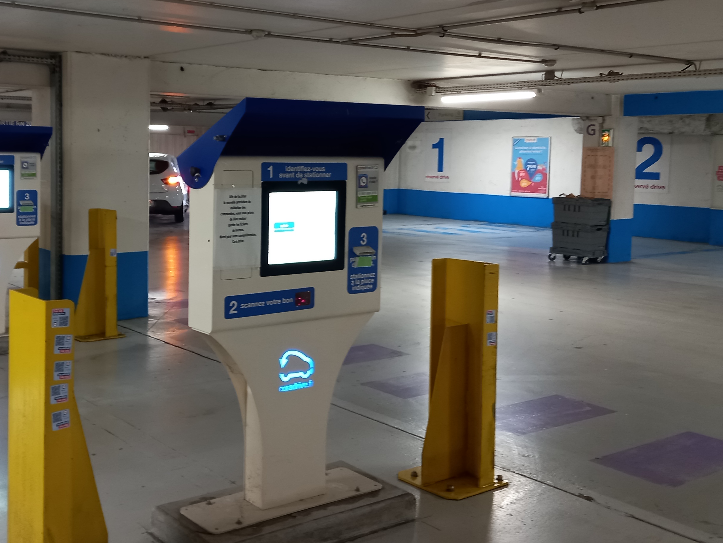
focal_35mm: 41
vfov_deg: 35.0
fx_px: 856
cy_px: 225
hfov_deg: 44.6
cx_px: 201
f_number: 2
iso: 200
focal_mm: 4.6
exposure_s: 1/25
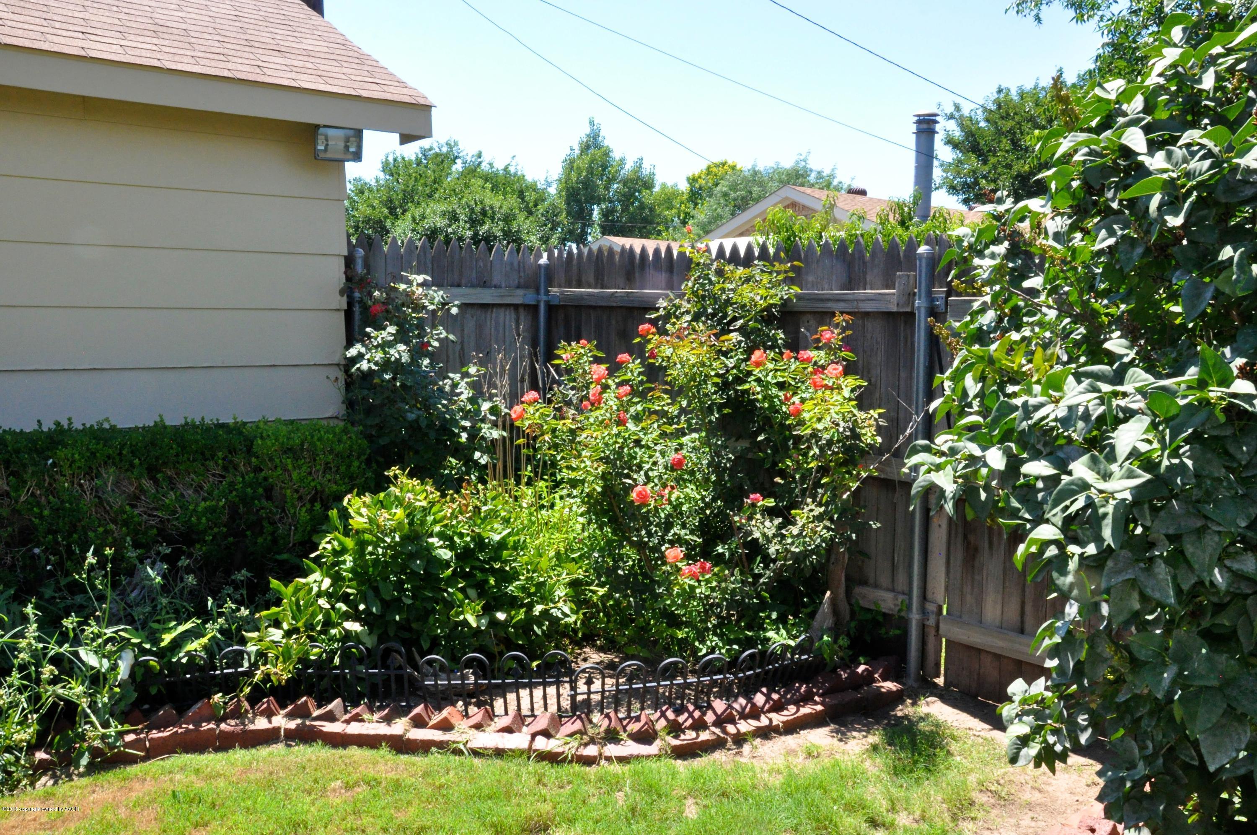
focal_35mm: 32
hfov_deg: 59.6
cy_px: 418
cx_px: 628
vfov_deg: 41.6
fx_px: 1098
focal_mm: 21
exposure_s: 1/200
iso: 1600
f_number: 25
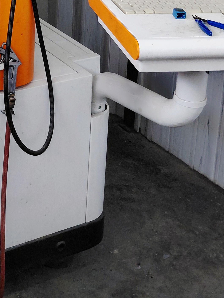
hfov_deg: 19.8
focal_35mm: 72
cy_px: -45
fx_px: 621
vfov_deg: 24.8
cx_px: -4
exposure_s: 1/100
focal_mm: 4.69
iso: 64
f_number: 1.8
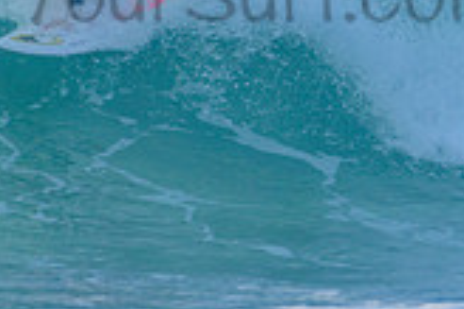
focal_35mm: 1771
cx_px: 311
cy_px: -44
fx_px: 22803
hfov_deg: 1.2
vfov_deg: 0.8
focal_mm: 500
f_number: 5.6
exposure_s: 1/2000
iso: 450
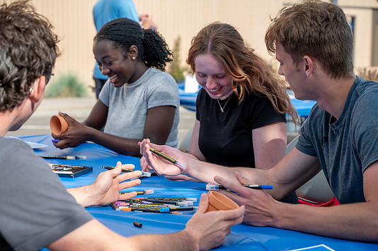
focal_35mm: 75
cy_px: 129
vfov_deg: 18.2
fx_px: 787
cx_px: 184
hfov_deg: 27.0
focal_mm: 70
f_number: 4.5
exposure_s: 1/400
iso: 100
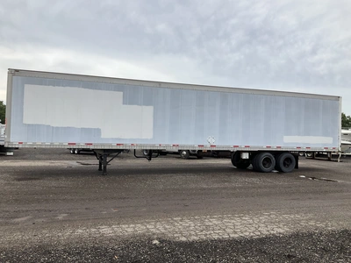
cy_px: 132
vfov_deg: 48.2
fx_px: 294
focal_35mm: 29
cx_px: 176
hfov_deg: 61.7
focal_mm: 3
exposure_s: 1/2058
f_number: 1.8
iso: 25
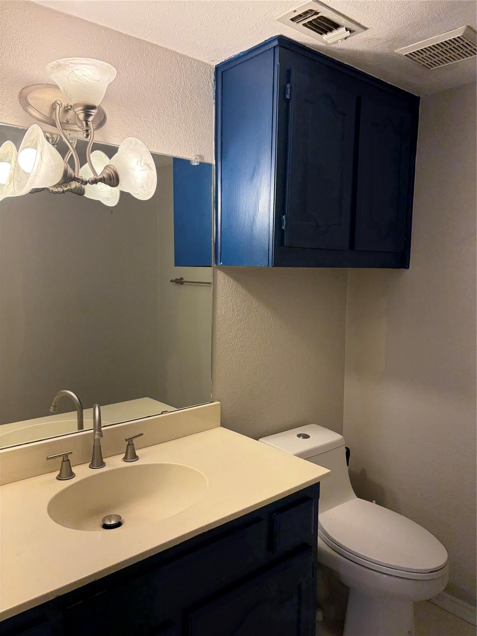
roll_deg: -1.1
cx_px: 238
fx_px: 478
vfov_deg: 67.3
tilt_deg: -5.2
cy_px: 318
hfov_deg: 53.1
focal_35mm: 26
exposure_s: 1/120
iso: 125
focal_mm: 5.96
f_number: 1.6
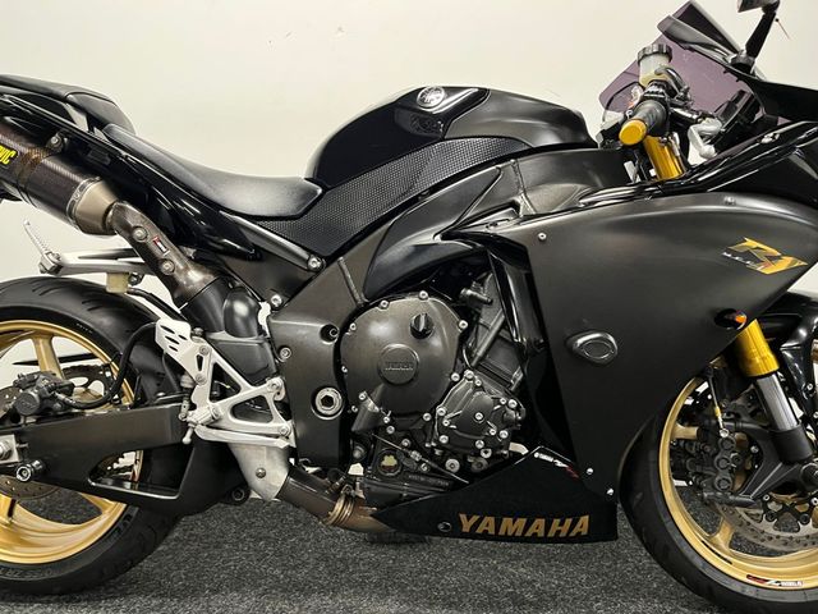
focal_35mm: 26
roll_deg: -0.6
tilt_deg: -4.8
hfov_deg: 67.3
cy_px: 307
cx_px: 409
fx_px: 614
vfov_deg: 53.1
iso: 400
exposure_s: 1/33
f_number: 1.6
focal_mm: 5.1
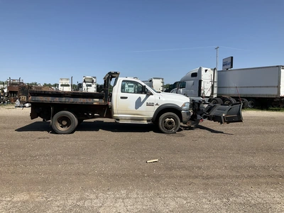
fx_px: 238
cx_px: 142
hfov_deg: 61.7
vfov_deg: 48.2
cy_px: 106
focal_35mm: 29
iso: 25
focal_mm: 3
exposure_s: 1/2538
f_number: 1.8
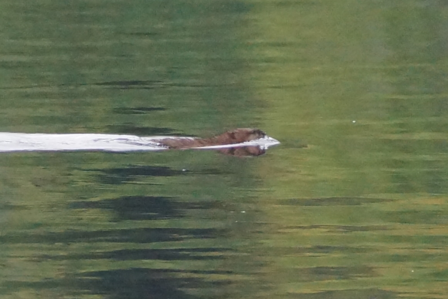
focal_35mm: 375
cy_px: 150
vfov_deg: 3.7
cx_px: 224
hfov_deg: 5.5
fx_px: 4668
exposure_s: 1/320
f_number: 6.3
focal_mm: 250
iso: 1600
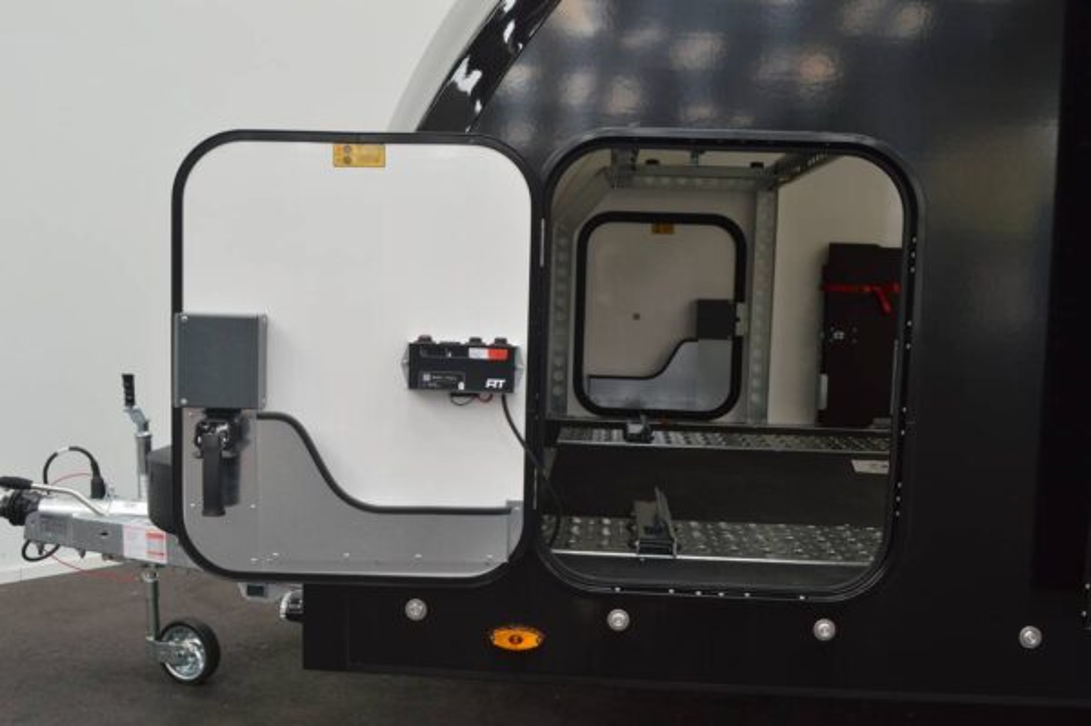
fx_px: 1090
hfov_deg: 53.2
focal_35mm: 36
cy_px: 363
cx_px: 546
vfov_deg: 36.8
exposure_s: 1/6
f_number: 11
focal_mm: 24
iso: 500
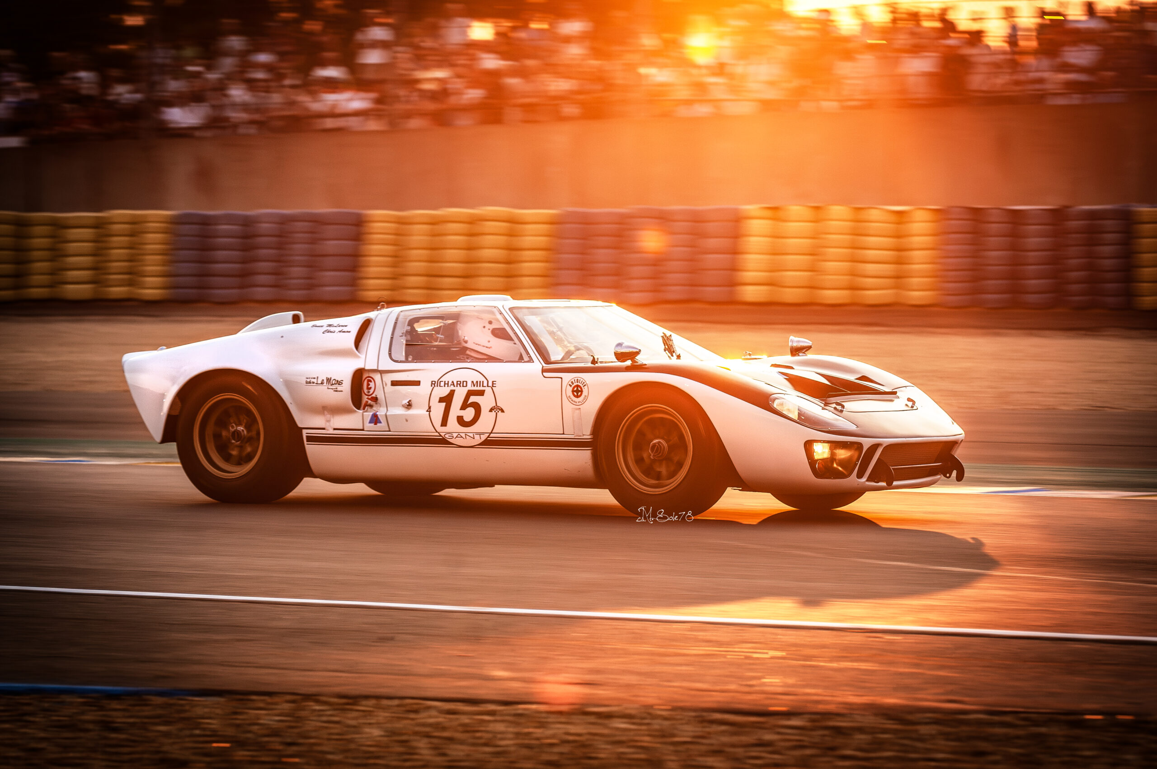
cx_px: 578
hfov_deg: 11.8
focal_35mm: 174
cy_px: 384
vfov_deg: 7.9
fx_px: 5585
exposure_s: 1/320
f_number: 5.6
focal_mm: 116
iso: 200
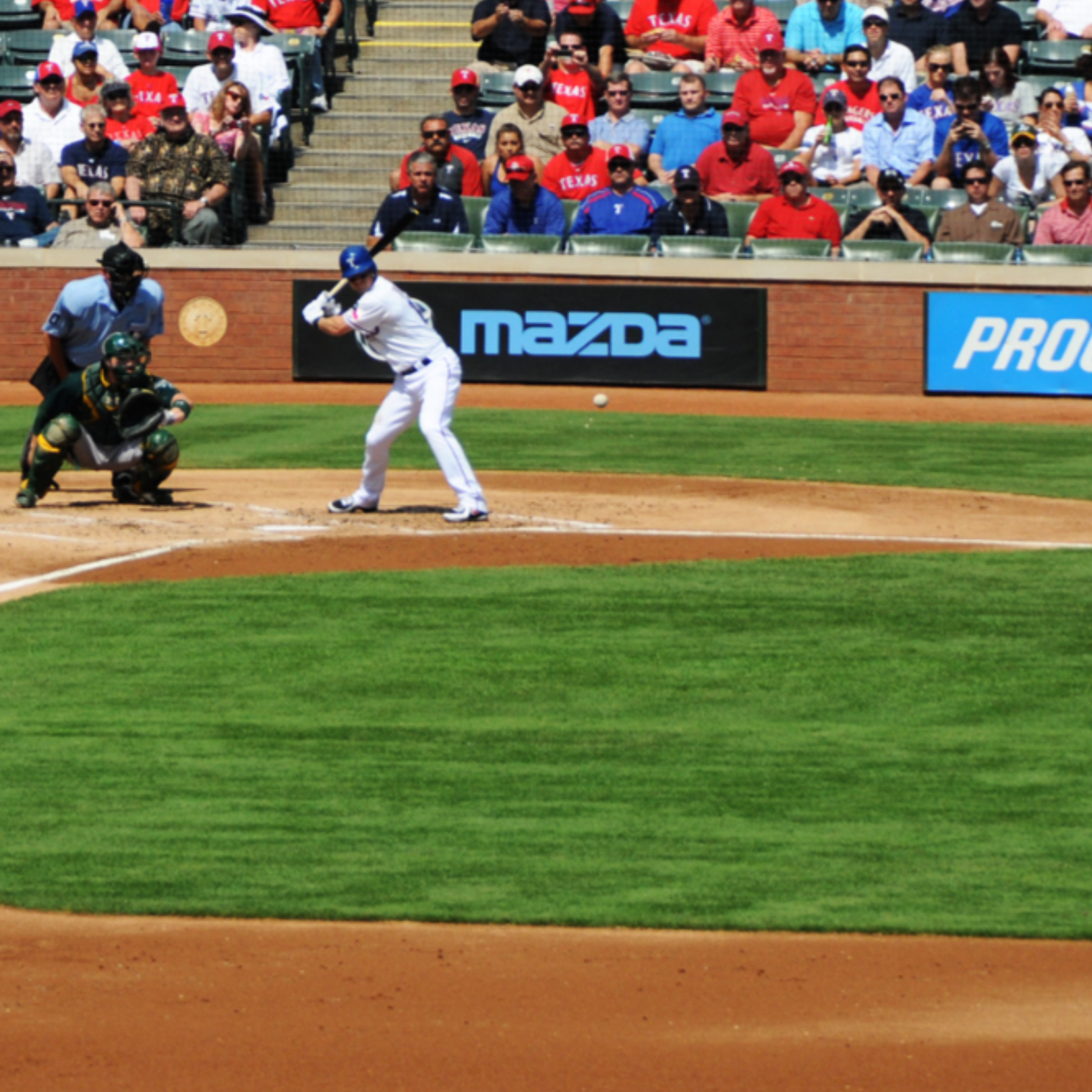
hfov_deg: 4.6
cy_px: 546
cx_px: 293
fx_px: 13705
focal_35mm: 384
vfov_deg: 4.6
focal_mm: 200
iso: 320
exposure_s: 1/2000
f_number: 5.6
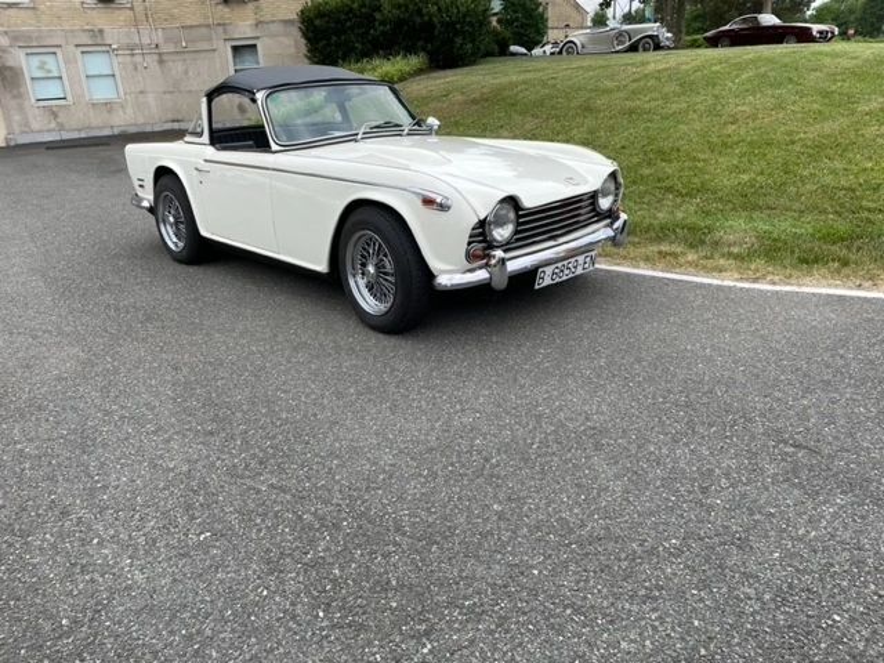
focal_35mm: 26
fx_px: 664
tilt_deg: -19.8
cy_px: 332
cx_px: 442
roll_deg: +4.0
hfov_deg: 67.3
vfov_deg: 53.1
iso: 32
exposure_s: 1/759
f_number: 1.6
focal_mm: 4.2
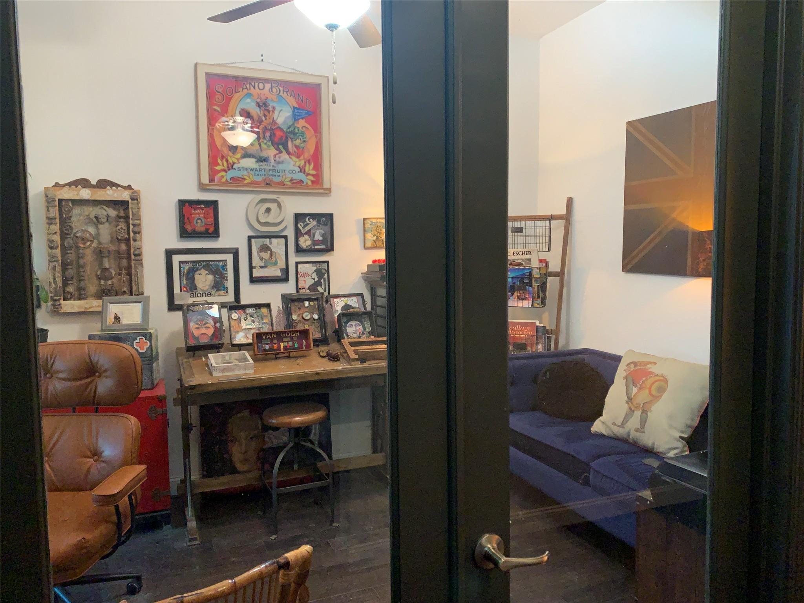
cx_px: 402
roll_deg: +0.1
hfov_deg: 67.3
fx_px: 604
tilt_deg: -5.2
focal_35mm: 26
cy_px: 302
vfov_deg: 53.1
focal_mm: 4.25
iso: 320
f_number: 1.8
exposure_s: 1/40
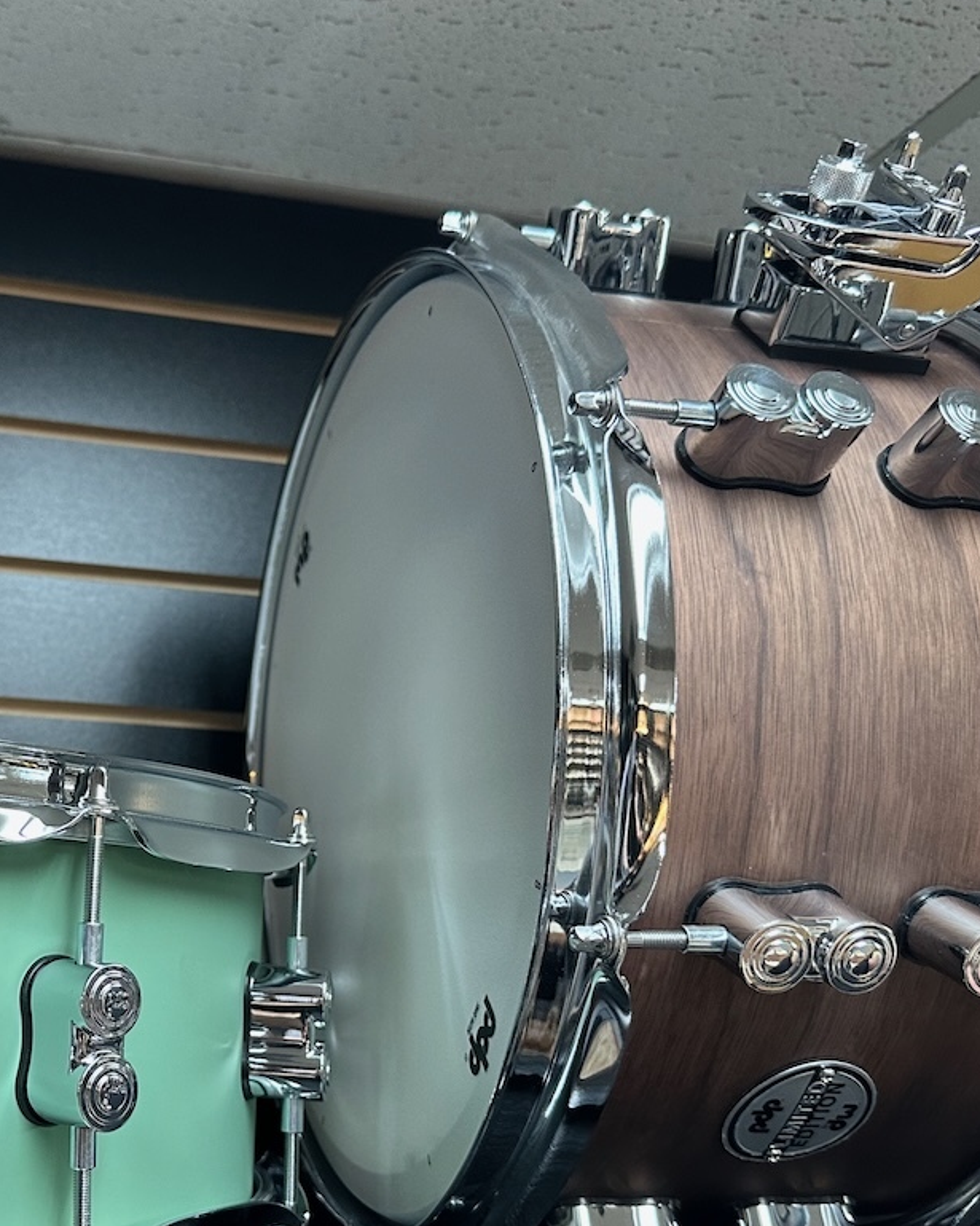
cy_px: 754
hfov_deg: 36.7
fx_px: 1414
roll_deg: -2.1
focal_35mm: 39
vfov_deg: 46.5
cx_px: 172
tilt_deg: +6.7
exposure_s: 1/60
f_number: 1.78
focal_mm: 6.86
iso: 320
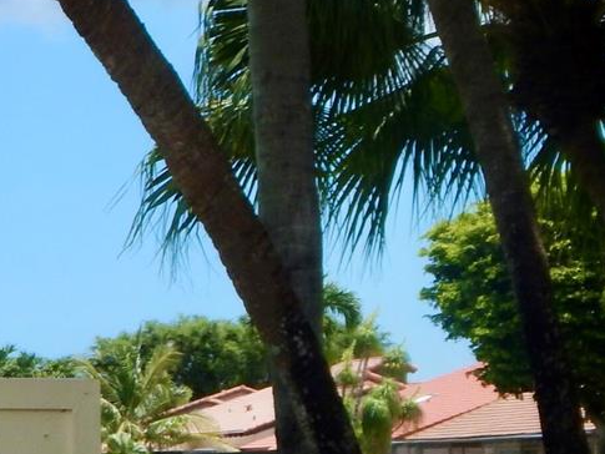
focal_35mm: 178
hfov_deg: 10.7
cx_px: -307
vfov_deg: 8.3
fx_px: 3112
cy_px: 104
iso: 125
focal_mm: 9.7
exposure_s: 1/1250
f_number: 3.8
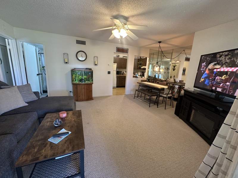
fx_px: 96
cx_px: 119
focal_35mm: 14
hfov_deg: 102.1
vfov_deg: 85.7
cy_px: 89
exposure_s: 1/60
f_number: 2.2
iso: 320
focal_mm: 2.22
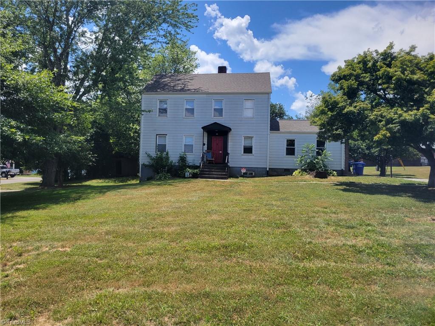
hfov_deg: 67.3
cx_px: 218
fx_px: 327
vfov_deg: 53.1
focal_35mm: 26
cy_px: 163
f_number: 1.8
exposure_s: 1/2180
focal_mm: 5.4
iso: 40
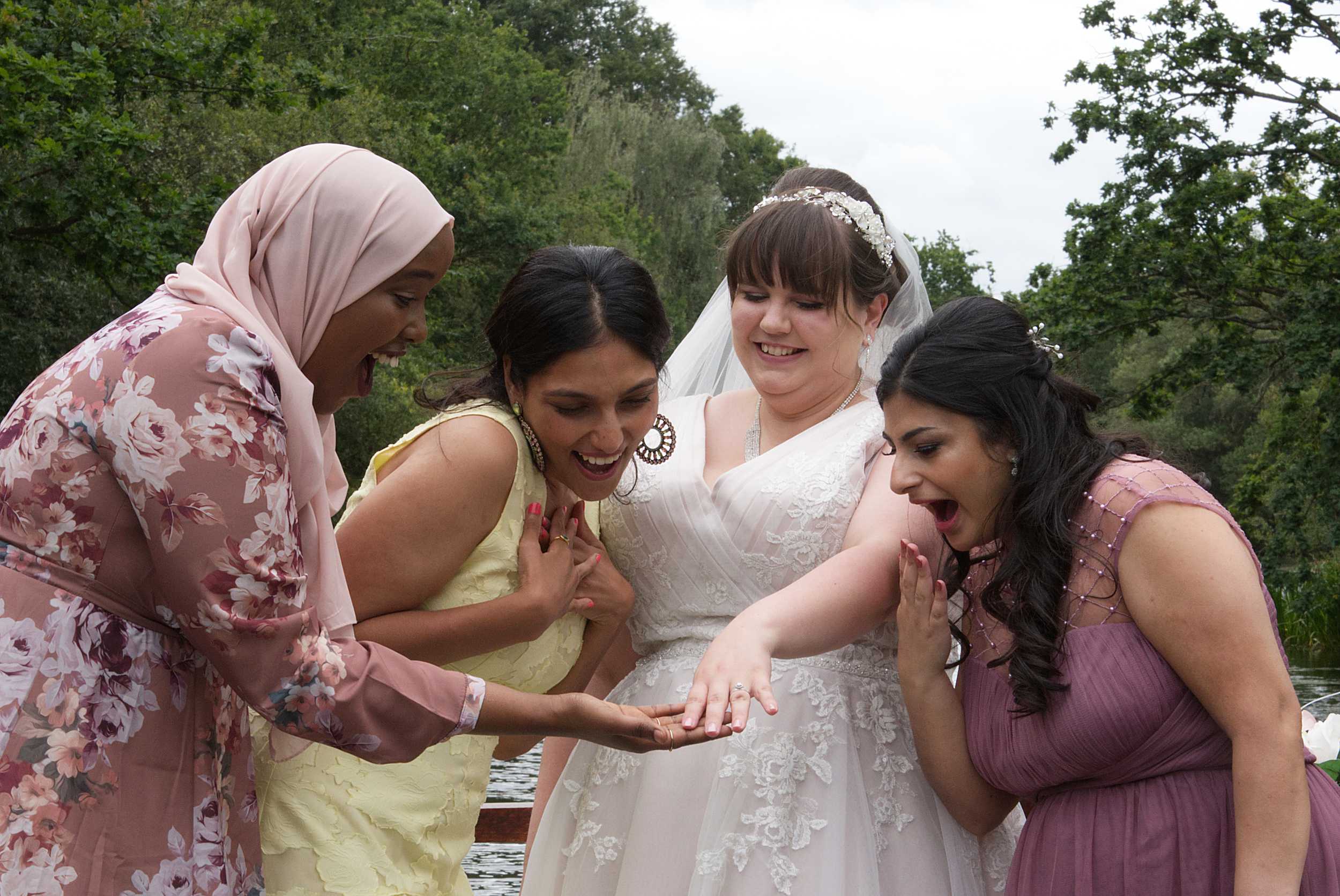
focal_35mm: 78
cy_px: 448
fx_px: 2905
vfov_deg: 17.5
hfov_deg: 26.0
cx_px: 670
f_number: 22
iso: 640
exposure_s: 1/200
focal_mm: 78
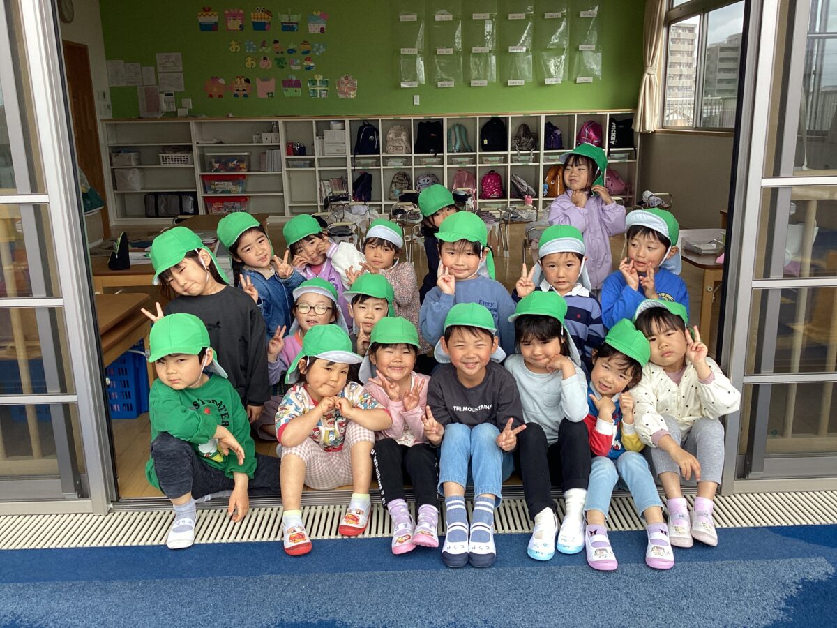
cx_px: 418
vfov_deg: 45.4
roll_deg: +0.0
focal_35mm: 31
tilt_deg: -16.3
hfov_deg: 58.4
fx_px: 750
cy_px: 314
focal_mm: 3.3
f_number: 2.4
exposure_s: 1/306
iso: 25
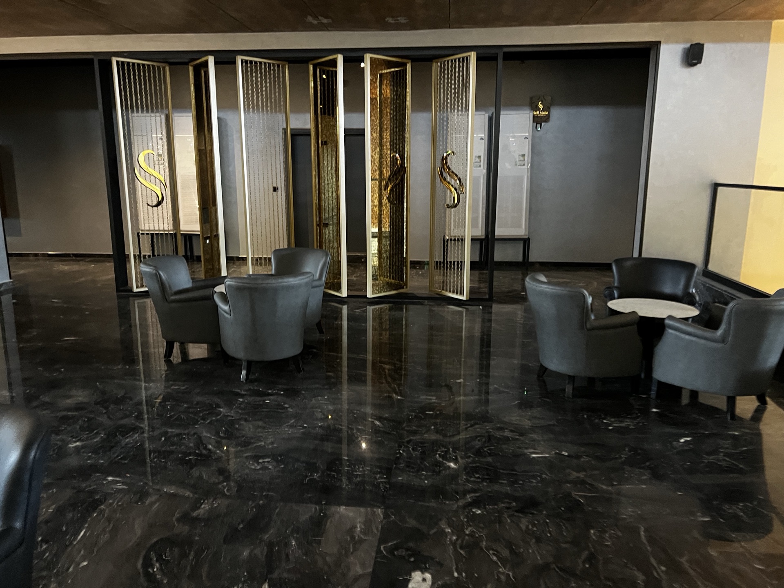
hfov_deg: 67.3
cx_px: 392
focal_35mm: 26
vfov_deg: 53.1
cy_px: 294
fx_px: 589
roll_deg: -0.9
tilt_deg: -13.7
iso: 640
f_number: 1.5
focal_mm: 5.7
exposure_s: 1/30
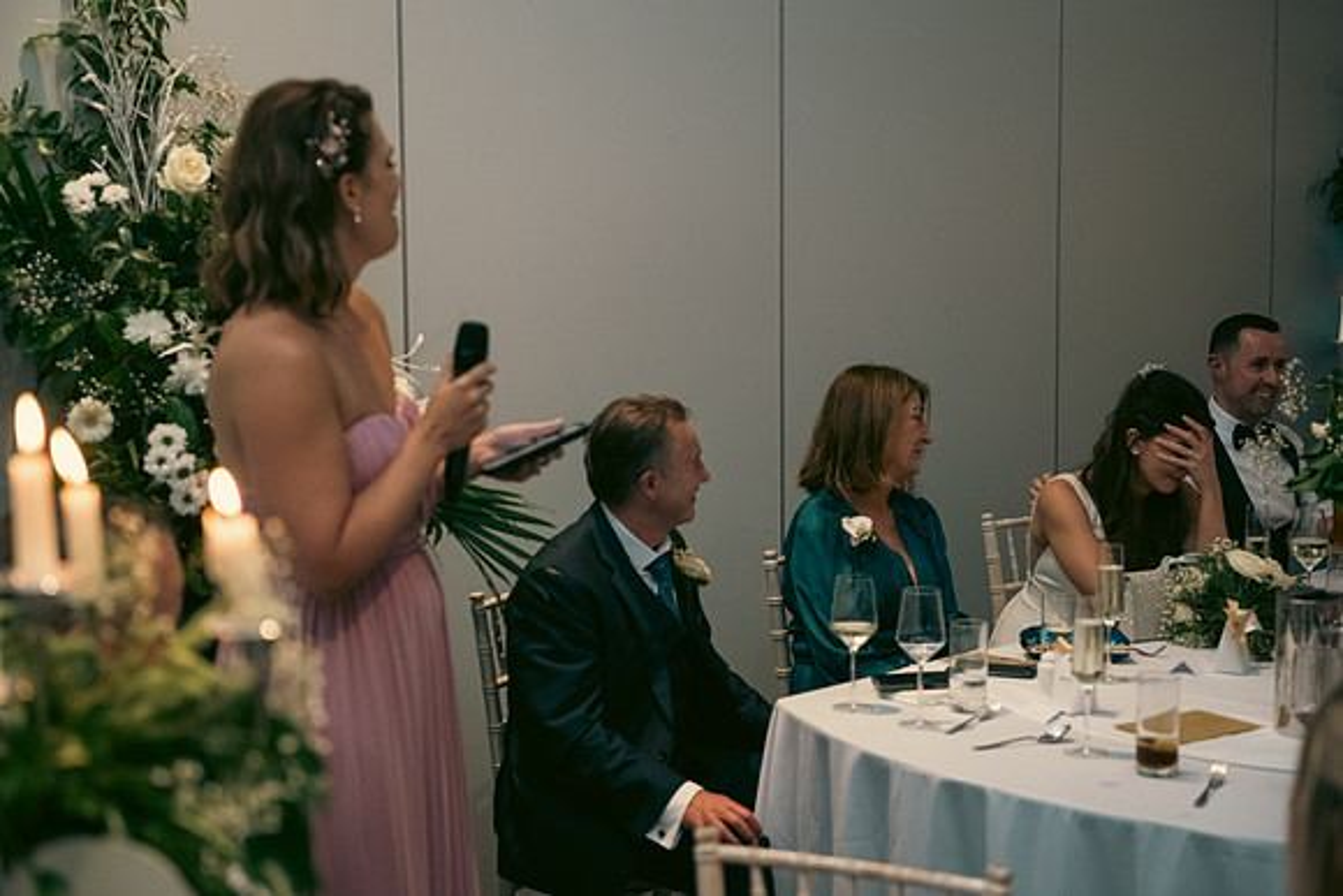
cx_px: 672
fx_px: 2313
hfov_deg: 32.4
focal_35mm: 62
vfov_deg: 21.9
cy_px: 448
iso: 2000
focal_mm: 62
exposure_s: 1/160
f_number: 3.5
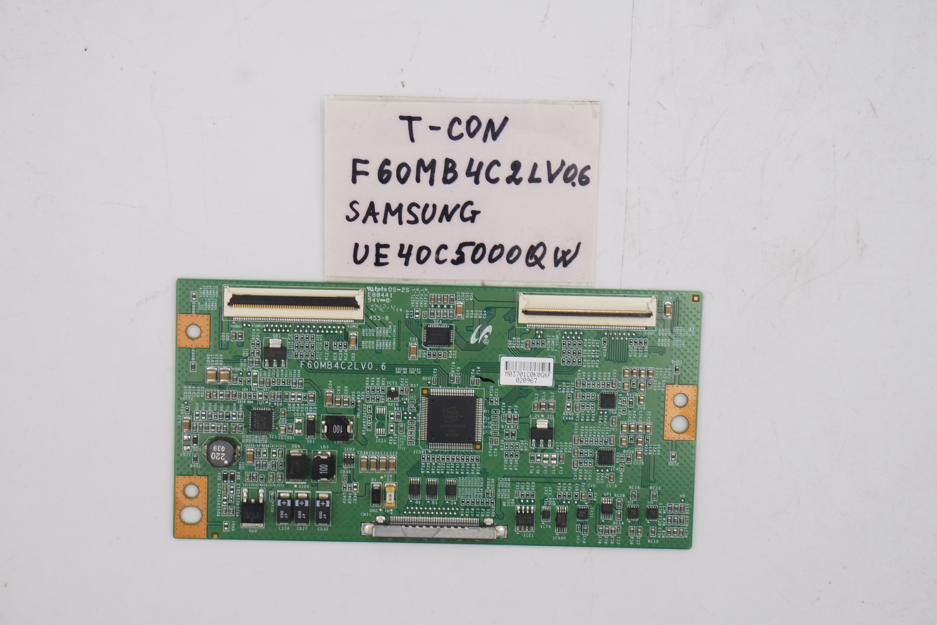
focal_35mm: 72
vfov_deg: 18.9
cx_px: 468
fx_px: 1874
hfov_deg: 28.1
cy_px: 312
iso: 200
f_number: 5.6
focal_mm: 27
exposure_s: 1/125
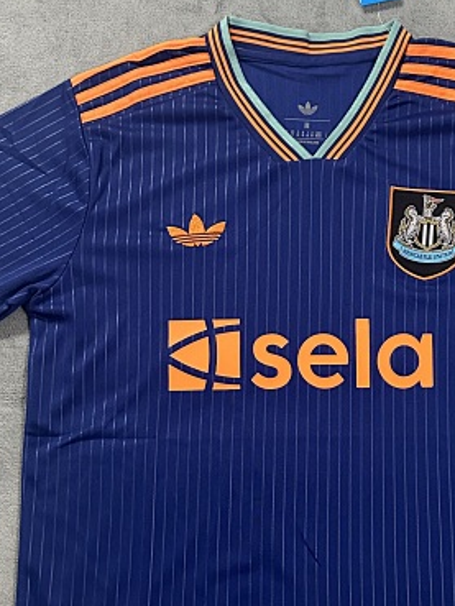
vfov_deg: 36.5
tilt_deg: -81.8
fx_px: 911
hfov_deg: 27.9
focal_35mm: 52
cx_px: 307
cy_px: 397
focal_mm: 6.86
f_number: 1.78
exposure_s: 1/60
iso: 640
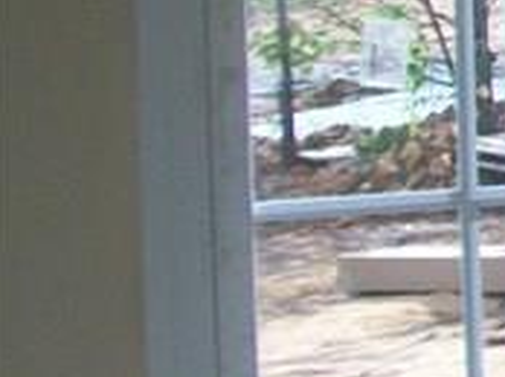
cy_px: -142
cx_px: 1474
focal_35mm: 212
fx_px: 3089
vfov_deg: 6.9
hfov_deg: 8.1
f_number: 2.7
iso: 64
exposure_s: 1/400
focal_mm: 6
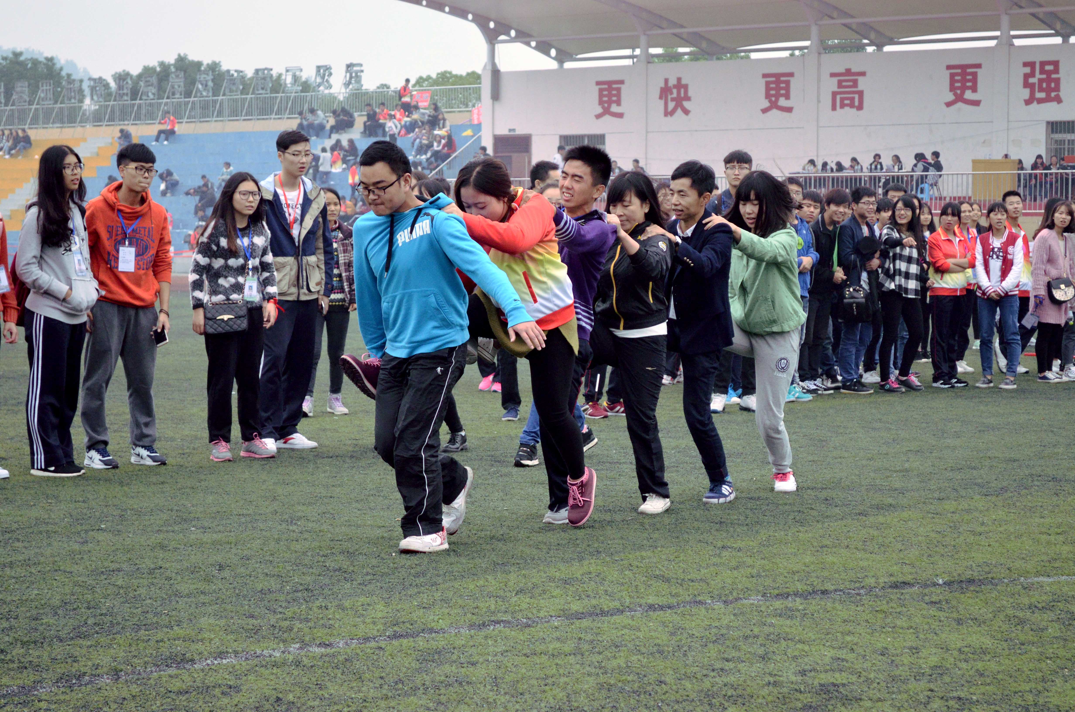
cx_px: 538
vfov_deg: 16.5
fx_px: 2458
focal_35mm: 82
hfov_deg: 24.7
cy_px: 356
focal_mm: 55
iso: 1600
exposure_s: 1/1000
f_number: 5.6
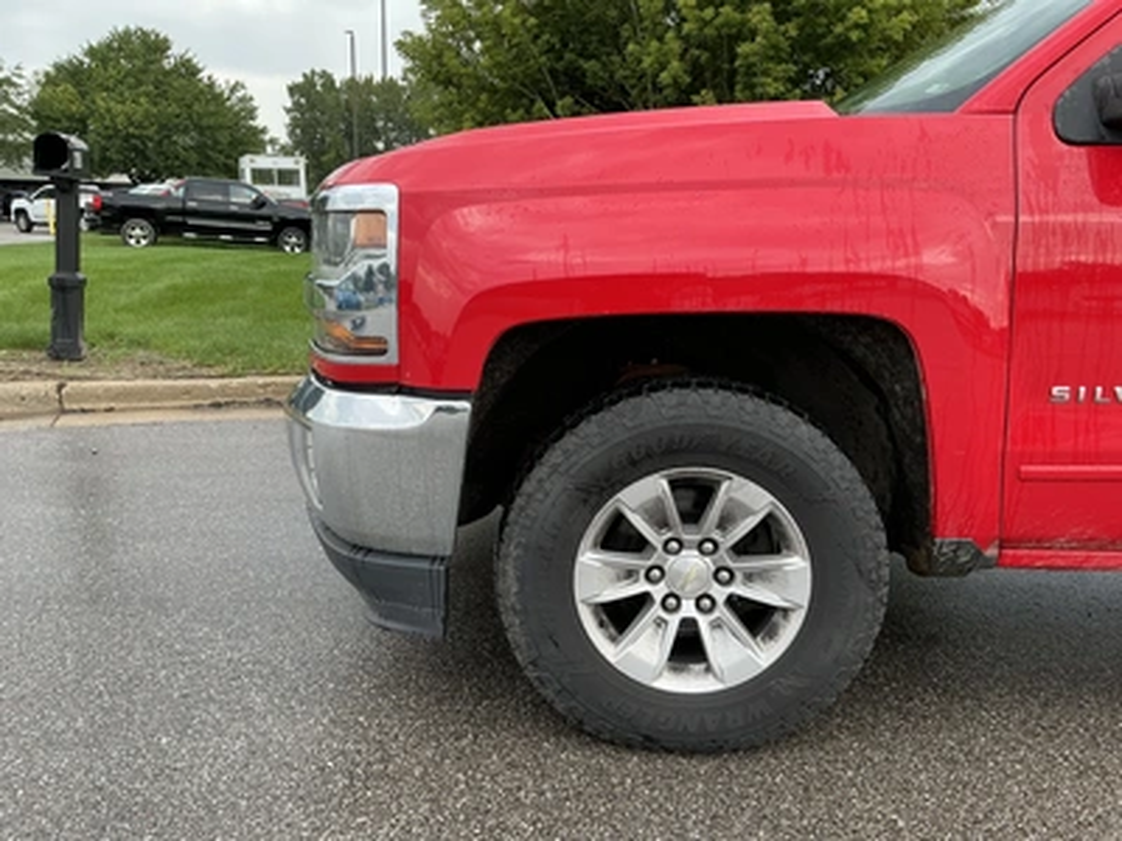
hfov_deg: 63.4
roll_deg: -1.5
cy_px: 420
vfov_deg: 49.7
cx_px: 561
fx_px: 908
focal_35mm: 28
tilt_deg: -10.7
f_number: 1.8
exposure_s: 1/122
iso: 25
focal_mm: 3
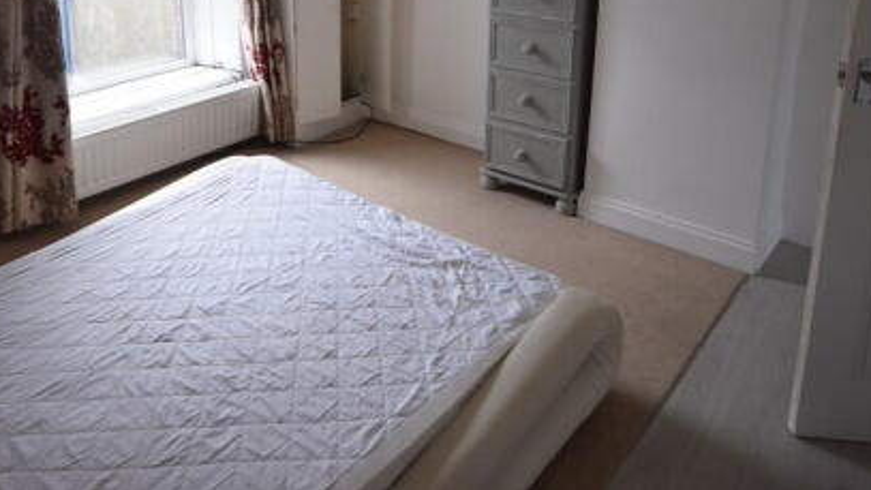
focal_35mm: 33
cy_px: 27
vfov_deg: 33.4
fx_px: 759
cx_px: 335
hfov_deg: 59.1
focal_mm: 13
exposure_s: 1/100
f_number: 5
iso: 400
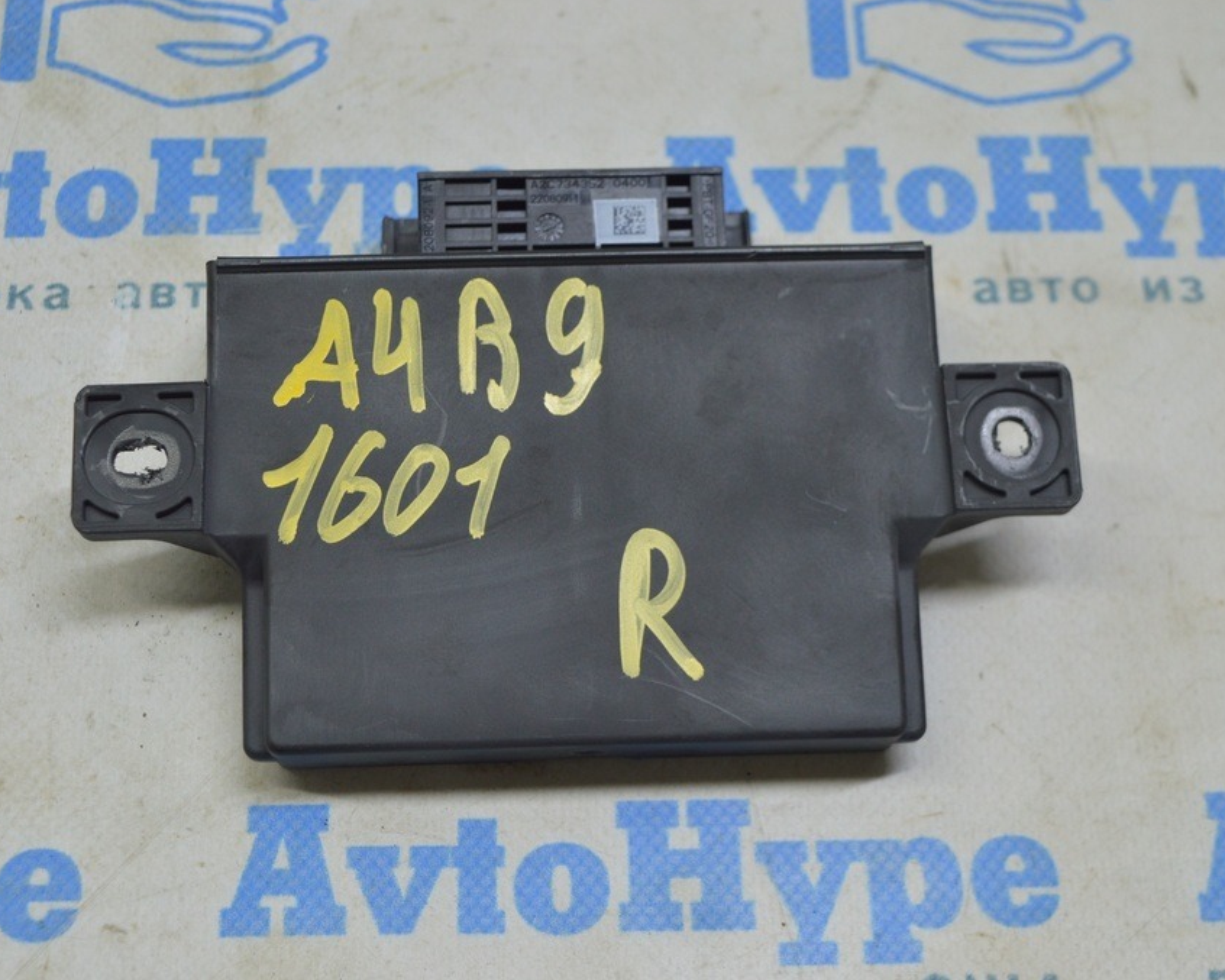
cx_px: 559
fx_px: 2160
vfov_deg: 25.6
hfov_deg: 31.6
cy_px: 489
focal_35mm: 60
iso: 400
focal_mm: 35
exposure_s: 1/40
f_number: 5.6
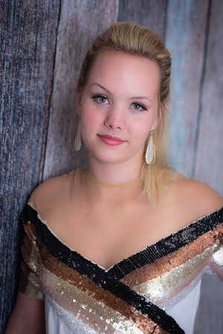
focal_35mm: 85
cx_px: 112
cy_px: 167
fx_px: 790
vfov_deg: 23.9
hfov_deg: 16.1
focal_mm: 85
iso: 80
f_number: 2.8
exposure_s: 1/160
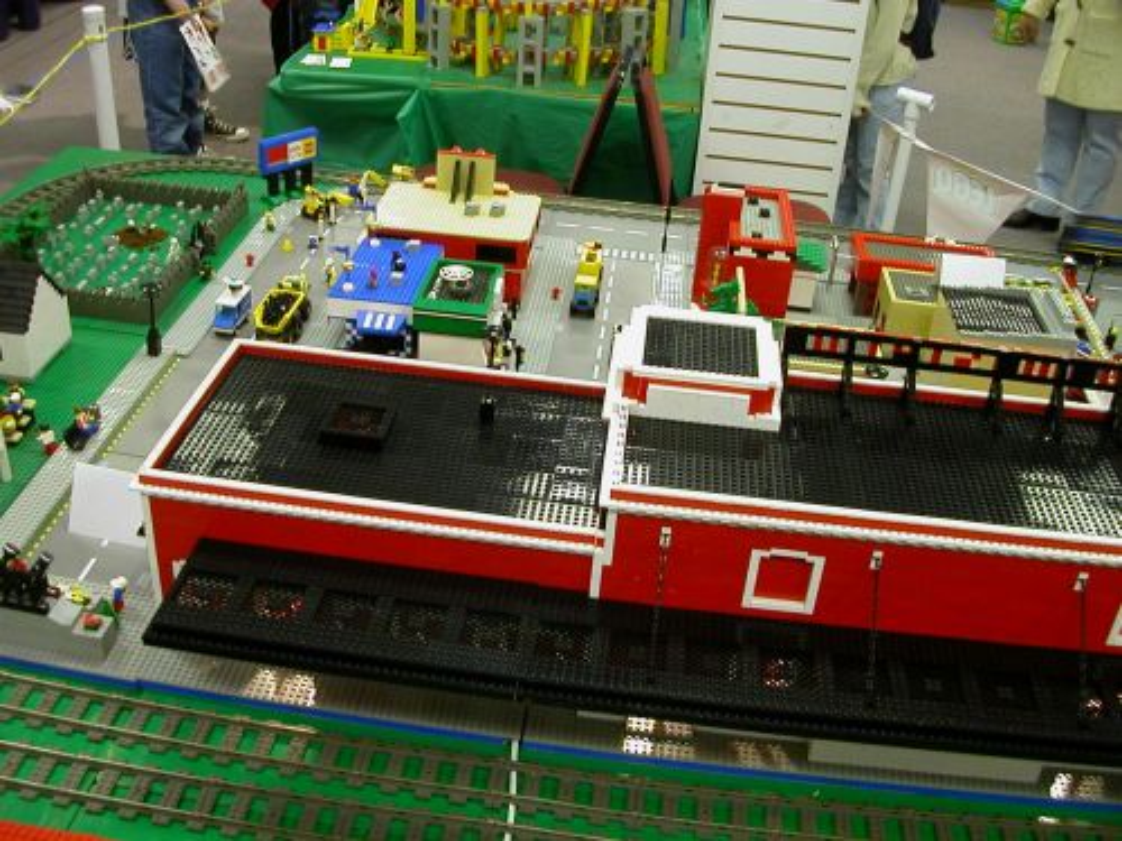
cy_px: 420
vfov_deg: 38.7
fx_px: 1199
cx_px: 561
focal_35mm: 37
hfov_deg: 50.1
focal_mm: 5.6
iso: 100
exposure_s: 1/11.3
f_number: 2.7
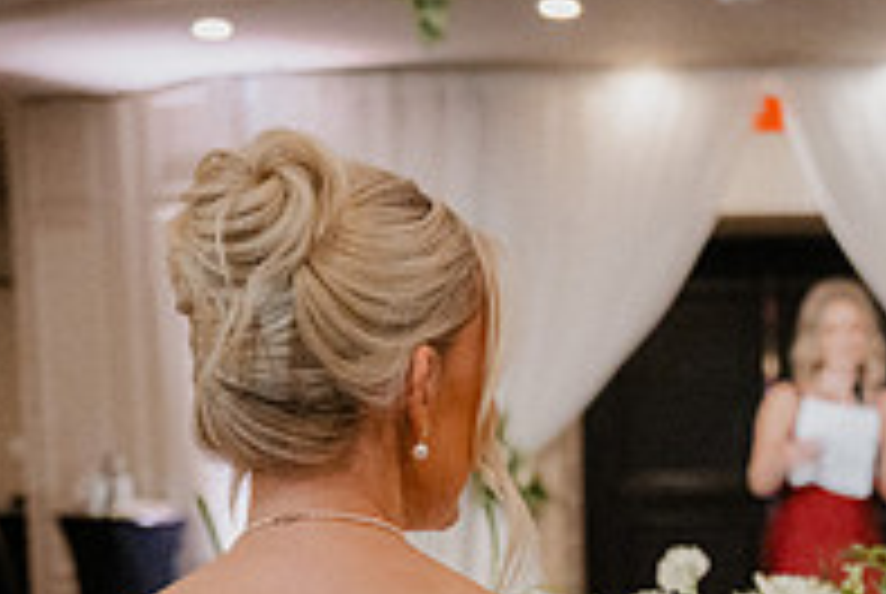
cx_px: 810
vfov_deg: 13.3
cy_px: 767
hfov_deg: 20.0
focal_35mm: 100
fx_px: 2465
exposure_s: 1/160
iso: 3200
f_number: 2.8
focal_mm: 34
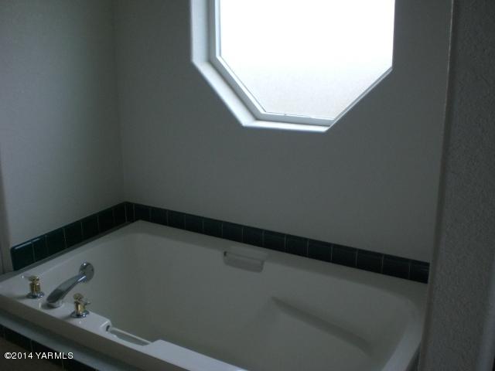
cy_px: 186
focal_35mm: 38
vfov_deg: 37.7
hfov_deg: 49.0
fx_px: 543
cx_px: 248
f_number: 3.1
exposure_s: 1/100
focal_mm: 6.3
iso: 200
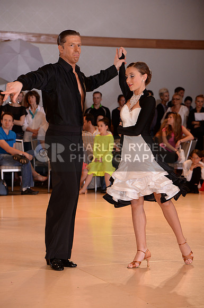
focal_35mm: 98
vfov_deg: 20.8
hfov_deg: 13.9
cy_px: 154
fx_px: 835
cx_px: 102
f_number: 5.6
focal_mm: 98
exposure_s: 1/250
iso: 1250
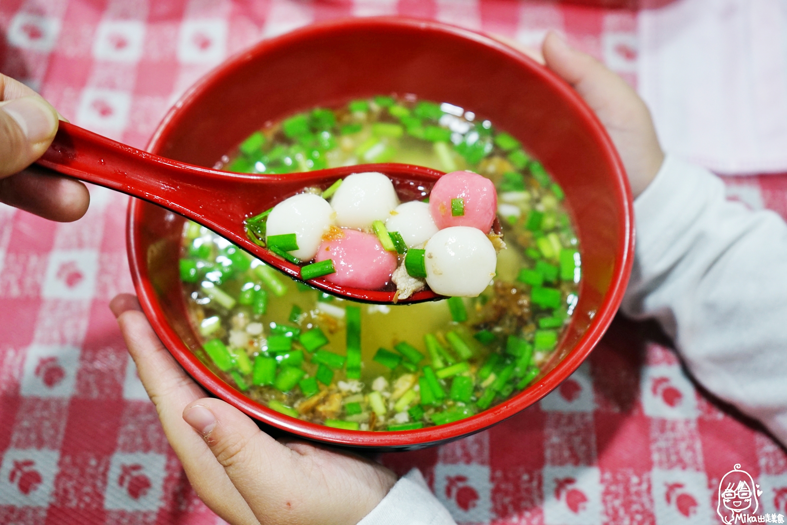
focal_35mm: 42
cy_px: 262
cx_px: 394
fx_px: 918
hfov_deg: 46.4
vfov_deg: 31.9
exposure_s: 1/60
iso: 1000
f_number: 4.5
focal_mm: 42
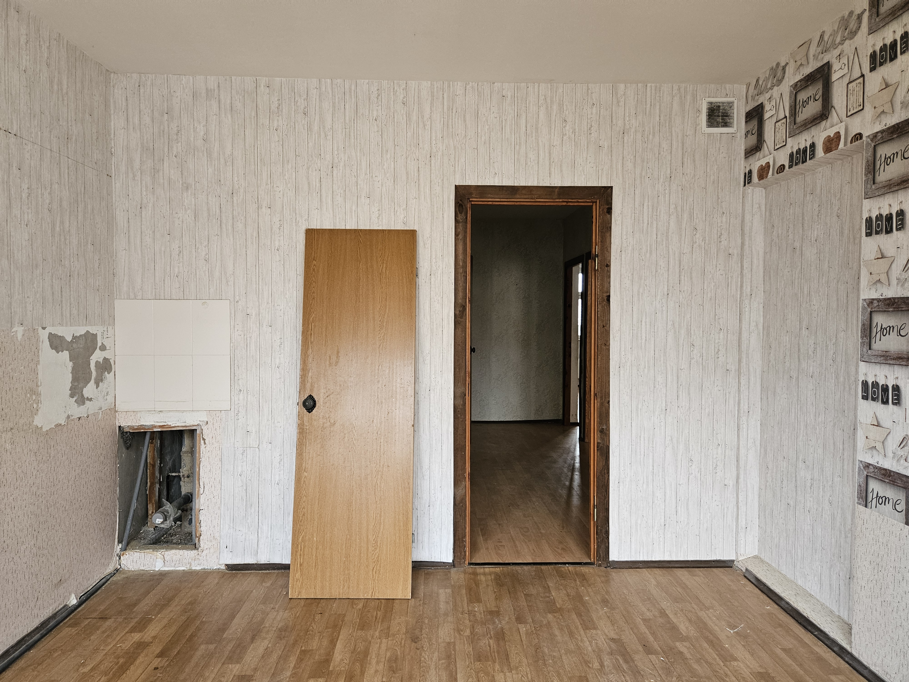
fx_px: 604
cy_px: 341
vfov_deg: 58.9
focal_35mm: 23
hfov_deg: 73.9
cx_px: 454
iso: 320
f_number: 1.8
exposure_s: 1/100
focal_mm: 5.4
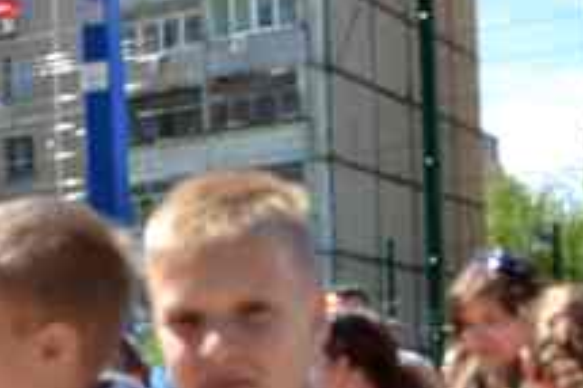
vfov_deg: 14.5
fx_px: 1489
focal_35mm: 92
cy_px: 431
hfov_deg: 21.8
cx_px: 108
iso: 100
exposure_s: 1/160
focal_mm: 22
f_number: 6.3
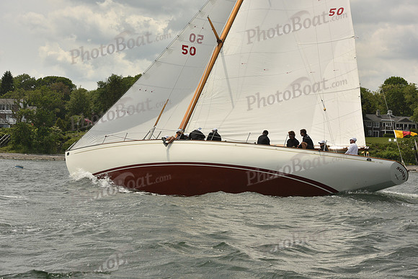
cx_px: 209
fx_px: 813
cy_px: 140
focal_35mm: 70
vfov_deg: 19.5
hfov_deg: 28.8
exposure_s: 1/1600
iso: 400
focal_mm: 70
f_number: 10
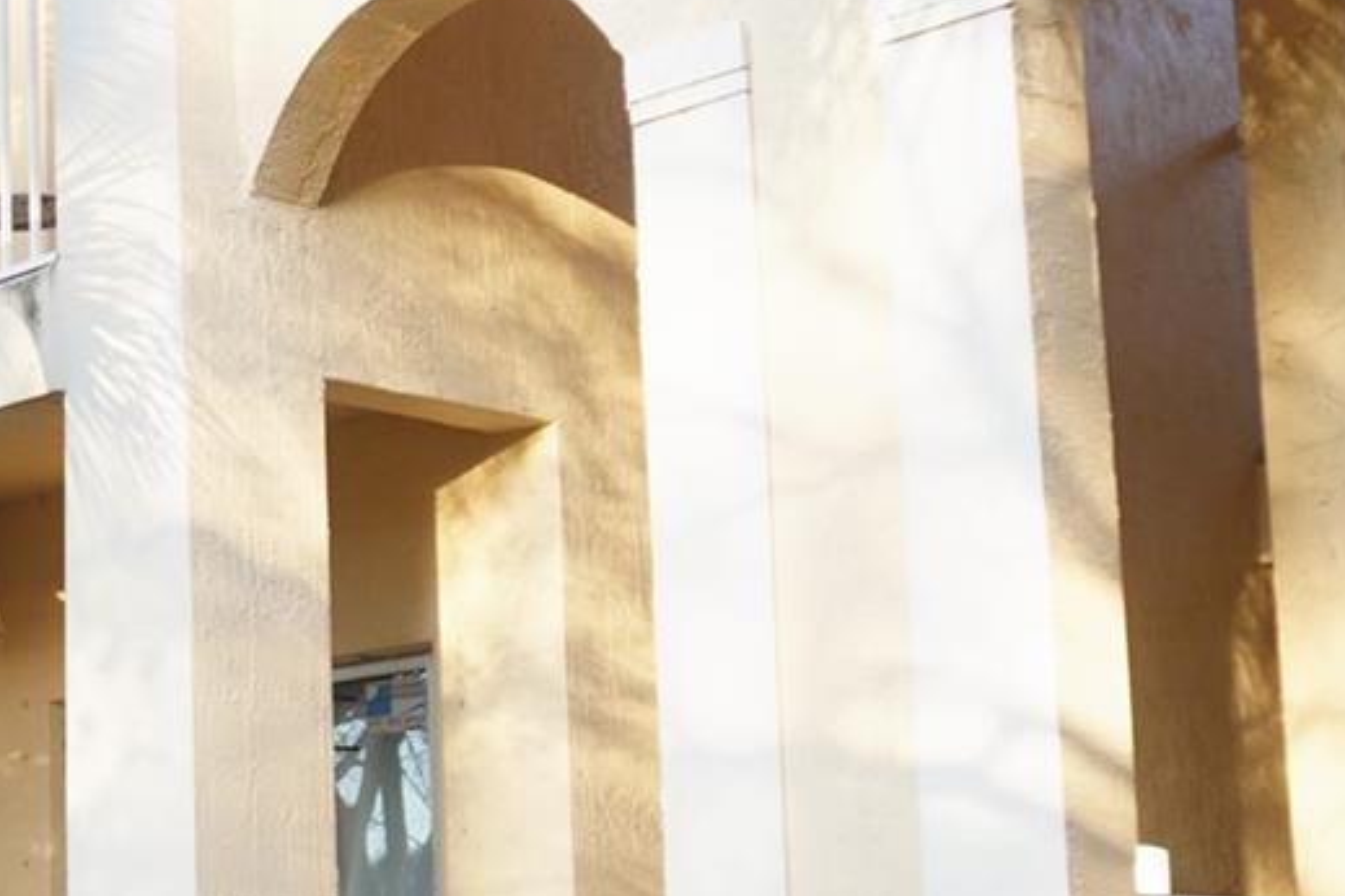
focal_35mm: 74
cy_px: 634
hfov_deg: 24.1
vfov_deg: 18.3
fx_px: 2765
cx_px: -386
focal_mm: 16
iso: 100
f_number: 3.5
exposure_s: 1/10
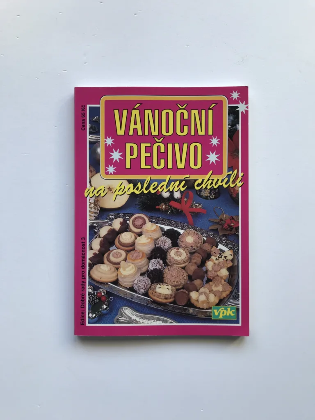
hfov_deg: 49.7
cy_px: 210
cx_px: 158
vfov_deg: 63.4
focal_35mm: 28
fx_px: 340
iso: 32
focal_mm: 3.99
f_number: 1.8
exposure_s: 1/50
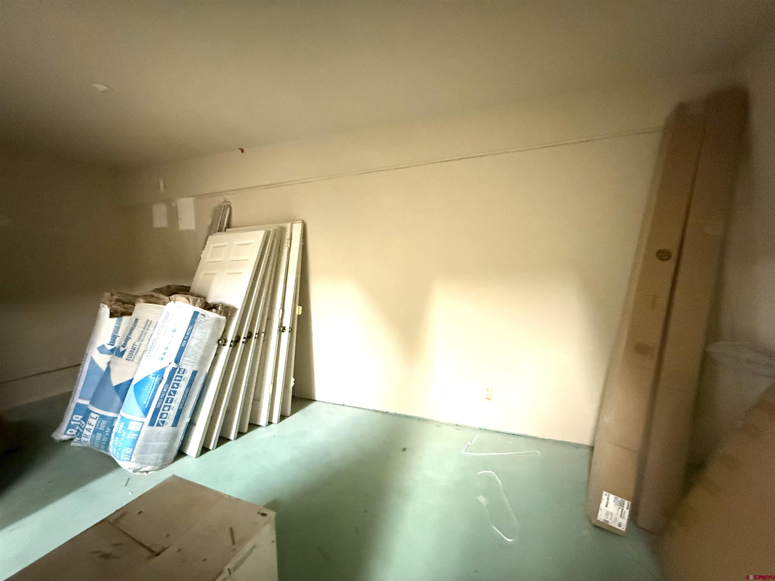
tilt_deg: -4.6
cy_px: 290
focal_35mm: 14
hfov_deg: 102.1
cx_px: 388
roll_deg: +1.4
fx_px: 313
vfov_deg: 85.7
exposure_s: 1/24
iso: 2500
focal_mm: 2.22
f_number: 2.2
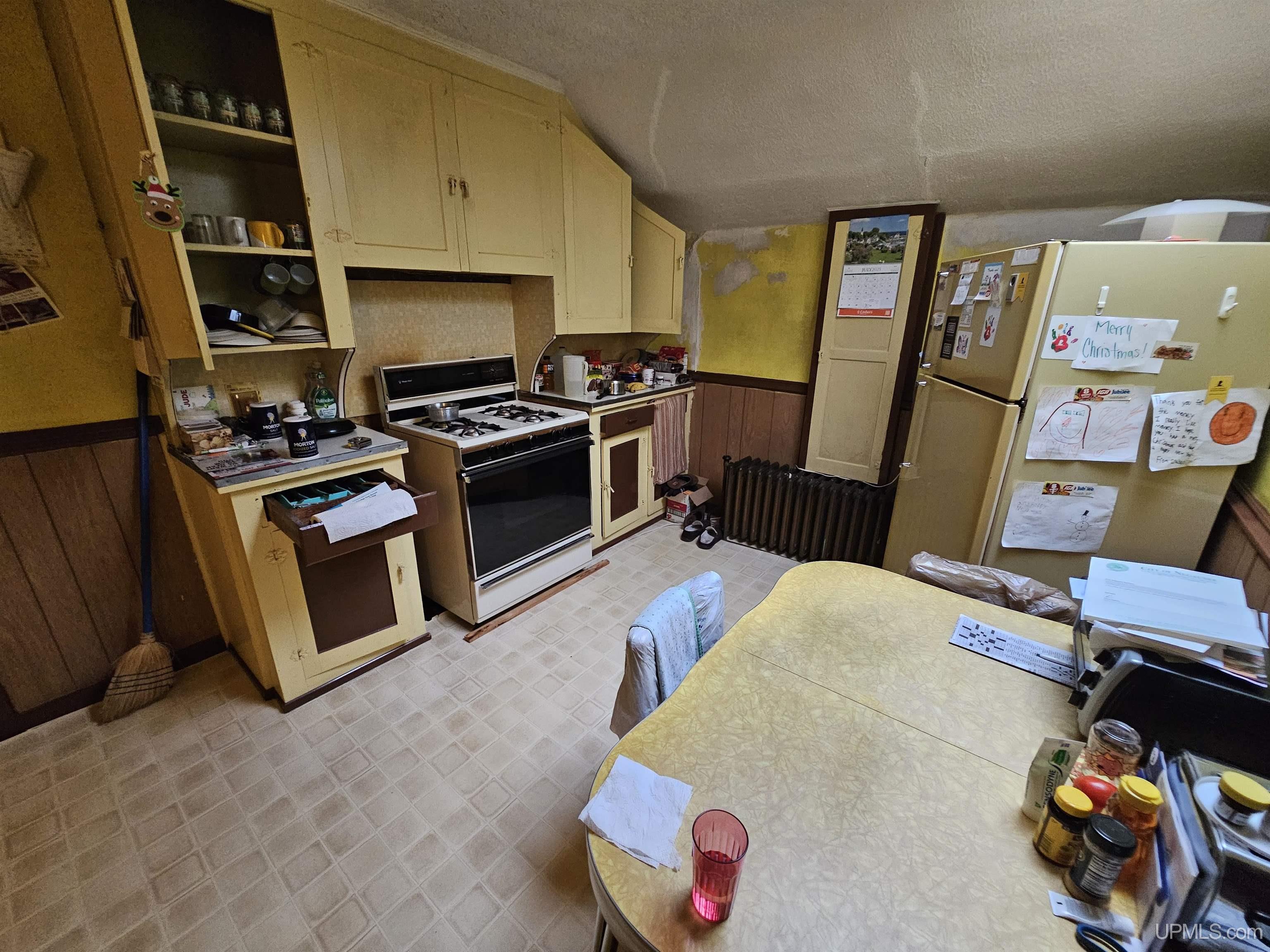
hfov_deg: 106.2
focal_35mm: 13
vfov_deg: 89.9
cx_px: 635
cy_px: 476
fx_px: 477
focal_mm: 2.2
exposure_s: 1/24
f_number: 2.2
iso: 640
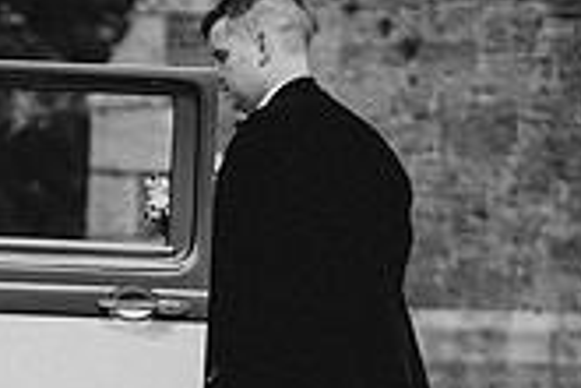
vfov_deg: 4.6
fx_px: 4825
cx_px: -349
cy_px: 439
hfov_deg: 6.8
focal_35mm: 299
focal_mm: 85
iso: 100
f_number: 2
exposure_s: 1/4000
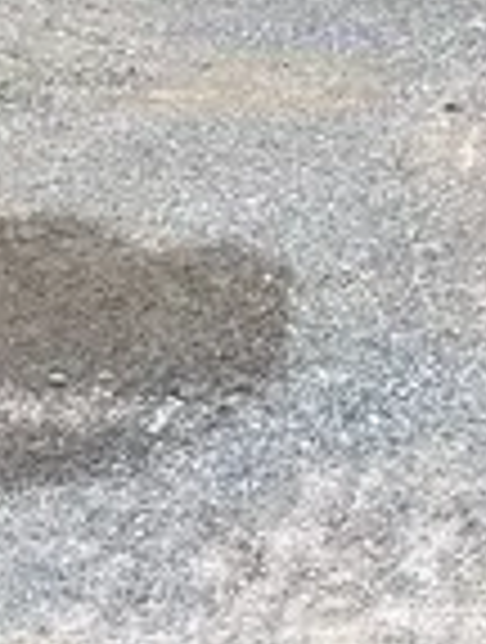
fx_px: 2479
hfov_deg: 11.2
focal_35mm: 133
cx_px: 184
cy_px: -921
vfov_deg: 11.9
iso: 40
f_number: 1.6
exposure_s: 1/261
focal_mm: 5.1
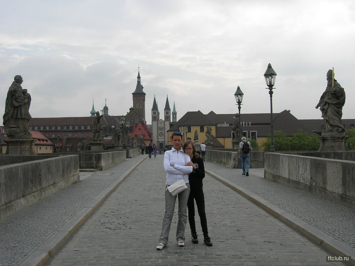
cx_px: 178
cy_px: 133
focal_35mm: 41
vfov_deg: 35.1
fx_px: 420
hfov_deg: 45.8
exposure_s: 1/495
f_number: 4.9
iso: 64
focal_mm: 8.5
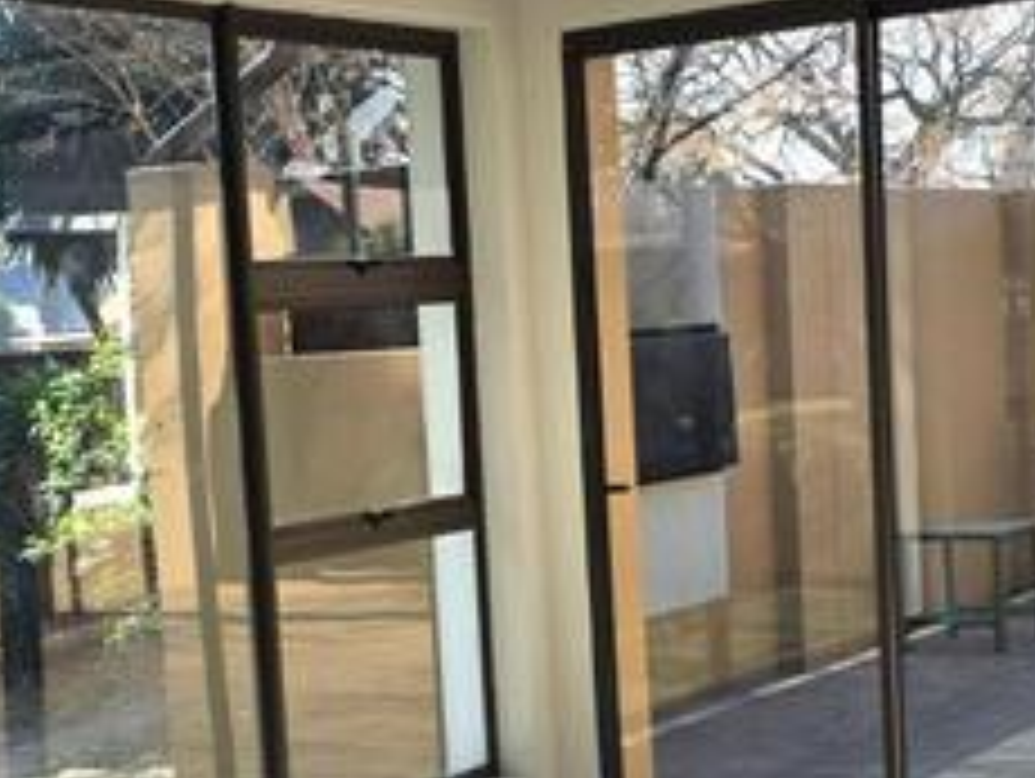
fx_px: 2394
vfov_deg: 18.3
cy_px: 621
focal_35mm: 80
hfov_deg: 24.4
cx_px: 418
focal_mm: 6.3
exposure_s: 1/2000
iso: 80
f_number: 1.7
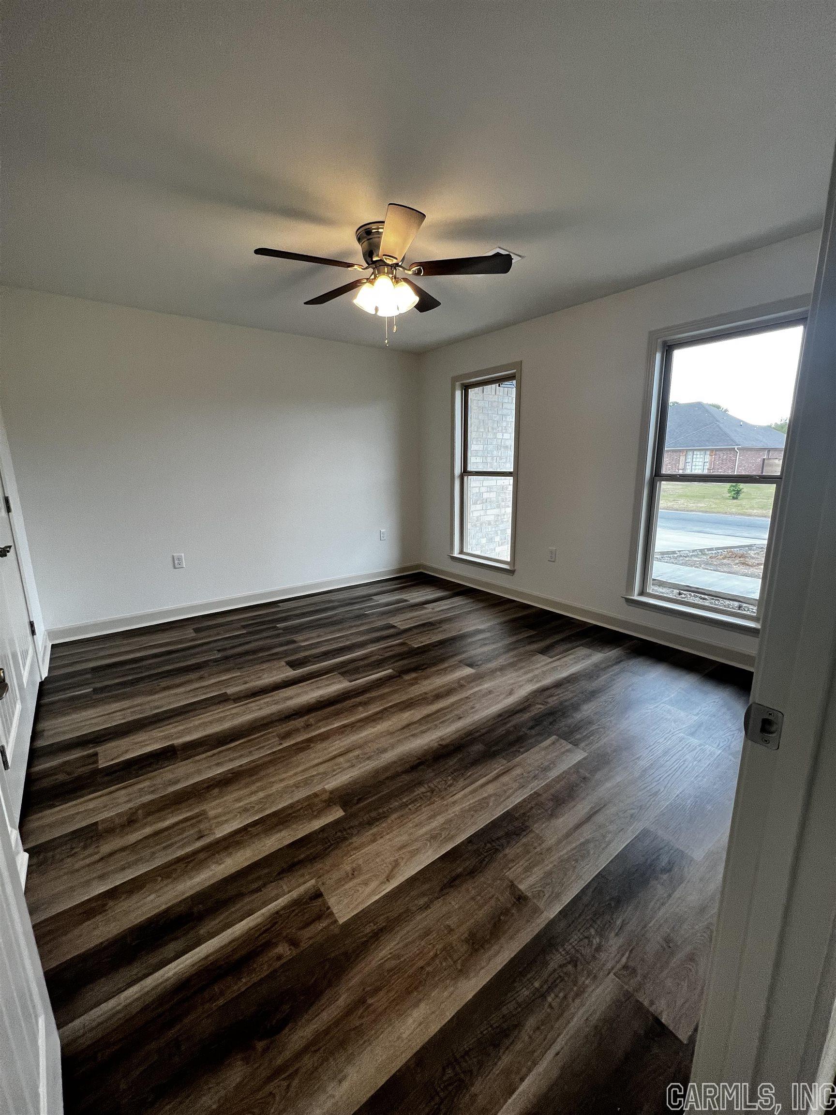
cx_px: 418
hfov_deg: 89.9
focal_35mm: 13
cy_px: 558
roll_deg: +1.0
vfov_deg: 106.2
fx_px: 419
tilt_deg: -12.2
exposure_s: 1/120
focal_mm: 1.57
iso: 125
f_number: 1.8
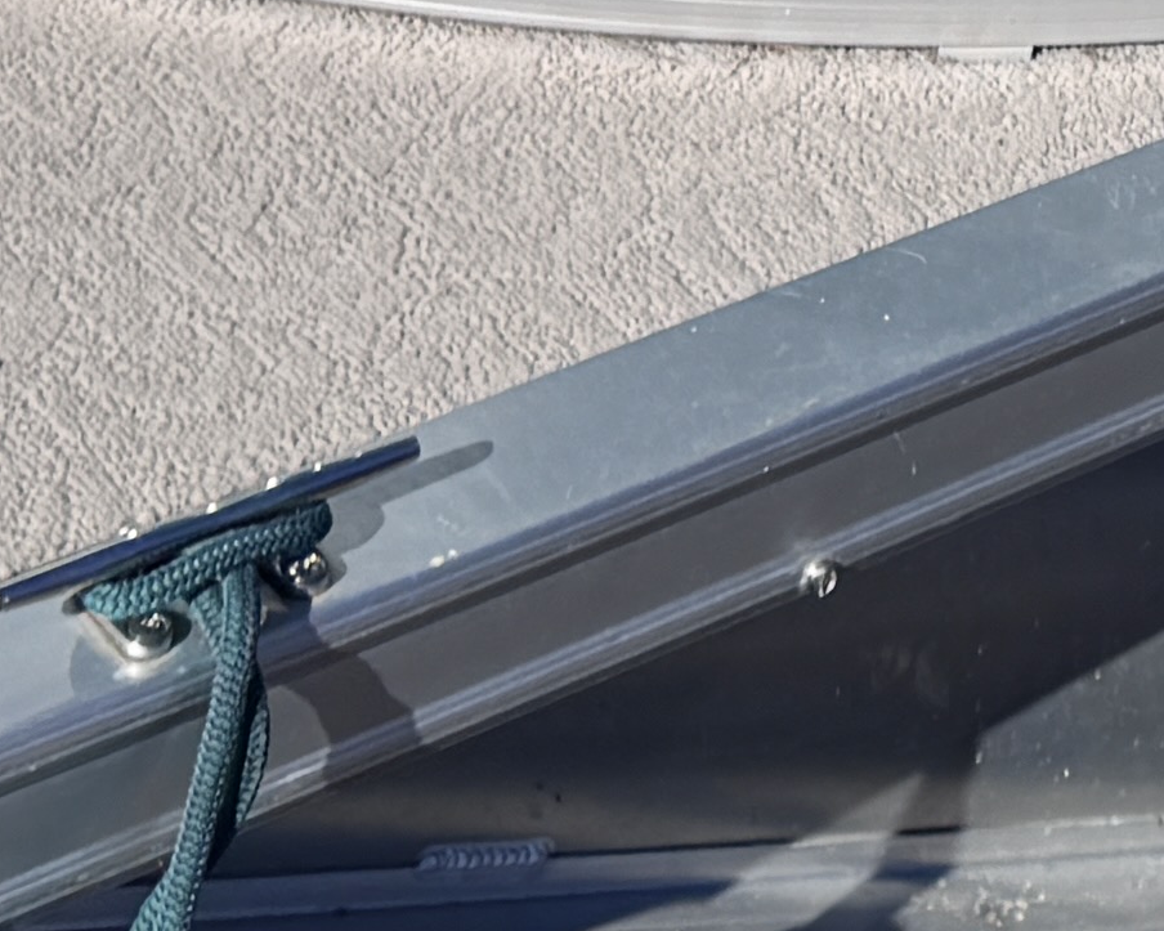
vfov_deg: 9.5
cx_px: 1588
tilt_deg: -12.8
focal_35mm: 148
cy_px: -1142
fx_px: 5098
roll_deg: -7.6
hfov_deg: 12.5
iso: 80
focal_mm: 6.76
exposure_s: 1/5814
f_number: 1.78
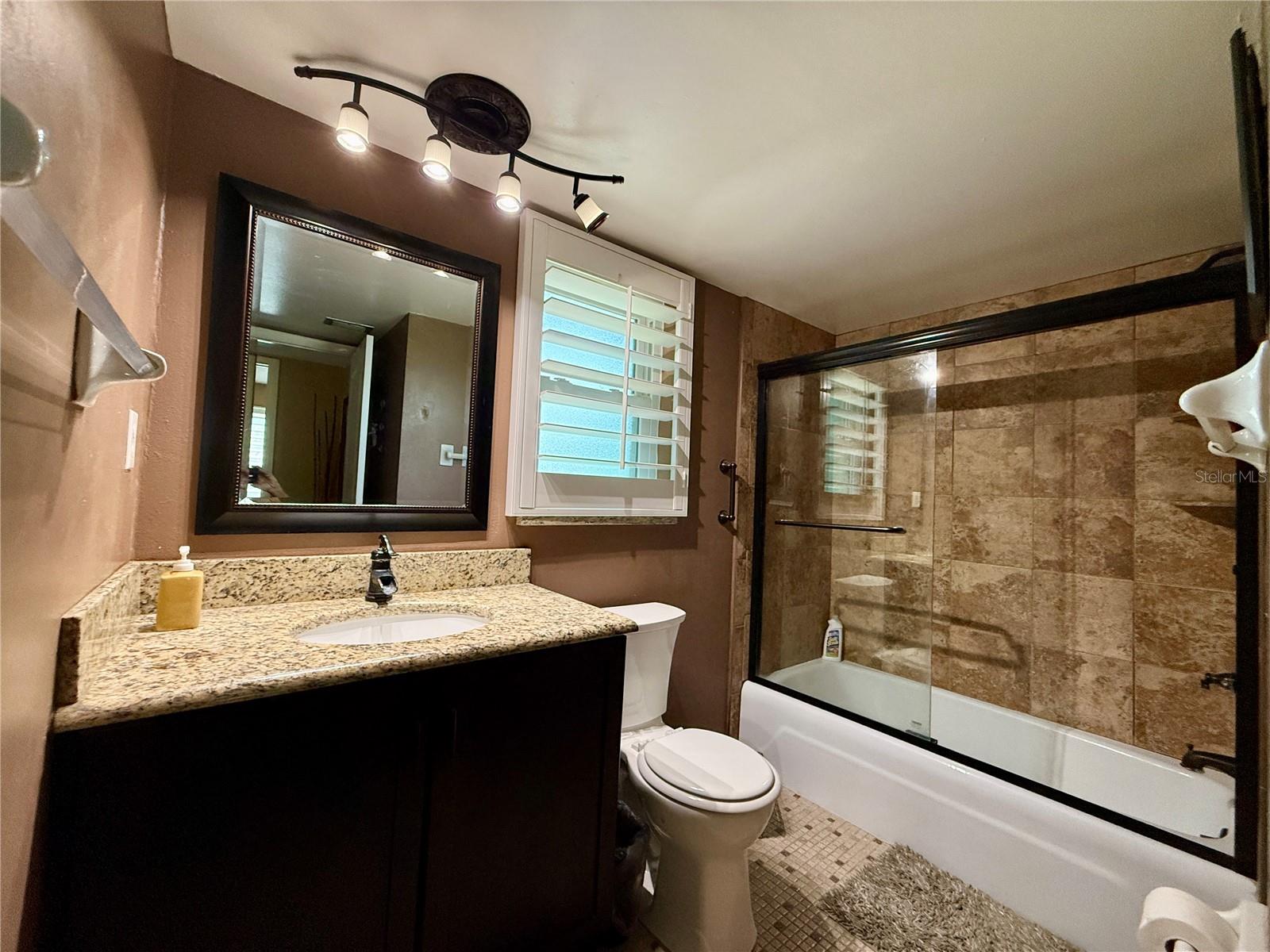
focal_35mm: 14
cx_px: 635
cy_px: 476
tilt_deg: +3.0
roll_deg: -2.0
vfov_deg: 85.7
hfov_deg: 102.1
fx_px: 514
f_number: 2.2
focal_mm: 2.22
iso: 320
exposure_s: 1/99
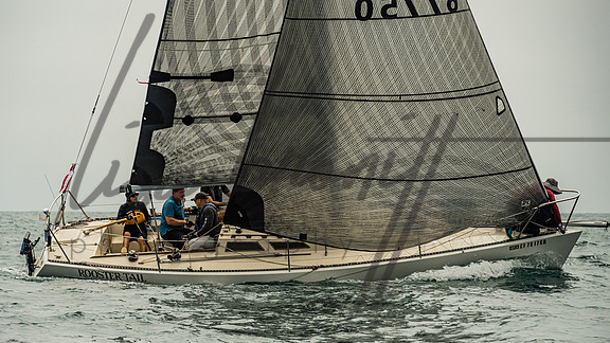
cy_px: 184
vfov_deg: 6.1
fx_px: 3219
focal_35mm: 199
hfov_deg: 10.8
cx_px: 269
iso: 400
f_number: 6.3
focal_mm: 165
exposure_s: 1/2500
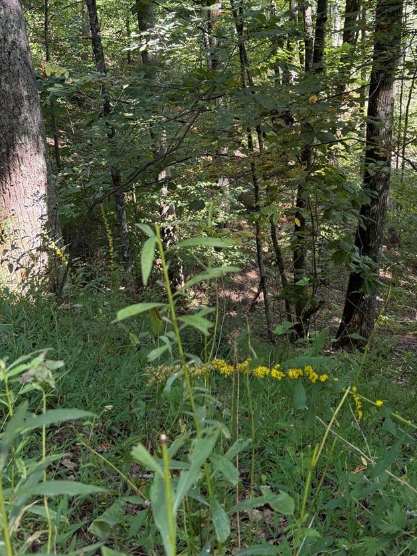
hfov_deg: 32.6
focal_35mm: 44
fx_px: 707
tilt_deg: -21.9
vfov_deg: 41.9
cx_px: 279
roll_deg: +3.9
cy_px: 154
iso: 100
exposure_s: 1/127
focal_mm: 6.76
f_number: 1.78
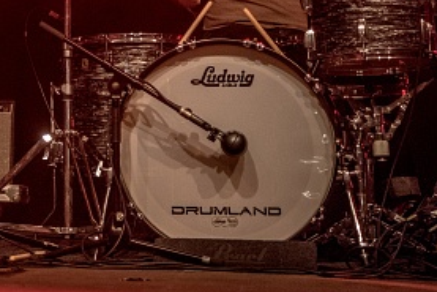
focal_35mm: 130
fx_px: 1579
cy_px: -28
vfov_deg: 10.4
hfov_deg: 15.2
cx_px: -90
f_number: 2.8
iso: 1250
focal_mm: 50
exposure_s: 1/80
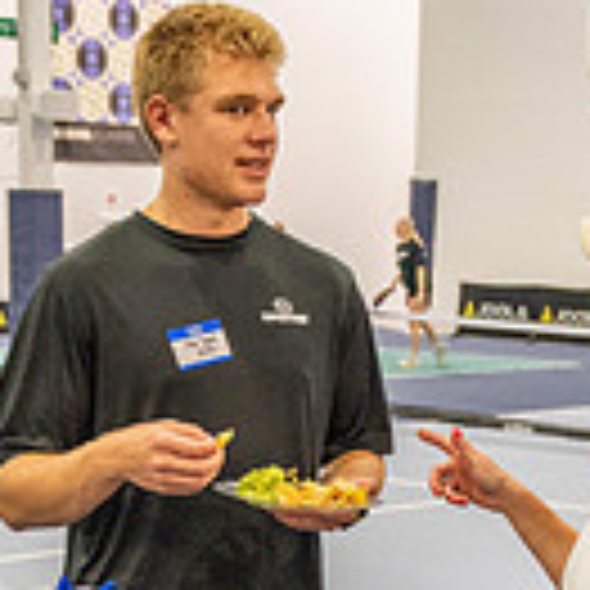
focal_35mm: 99
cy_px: 667
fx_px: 1909
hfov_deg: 17.5
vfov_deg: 17.0
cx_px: 212
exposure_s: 1/640
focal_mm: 34
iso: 6400
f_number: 4
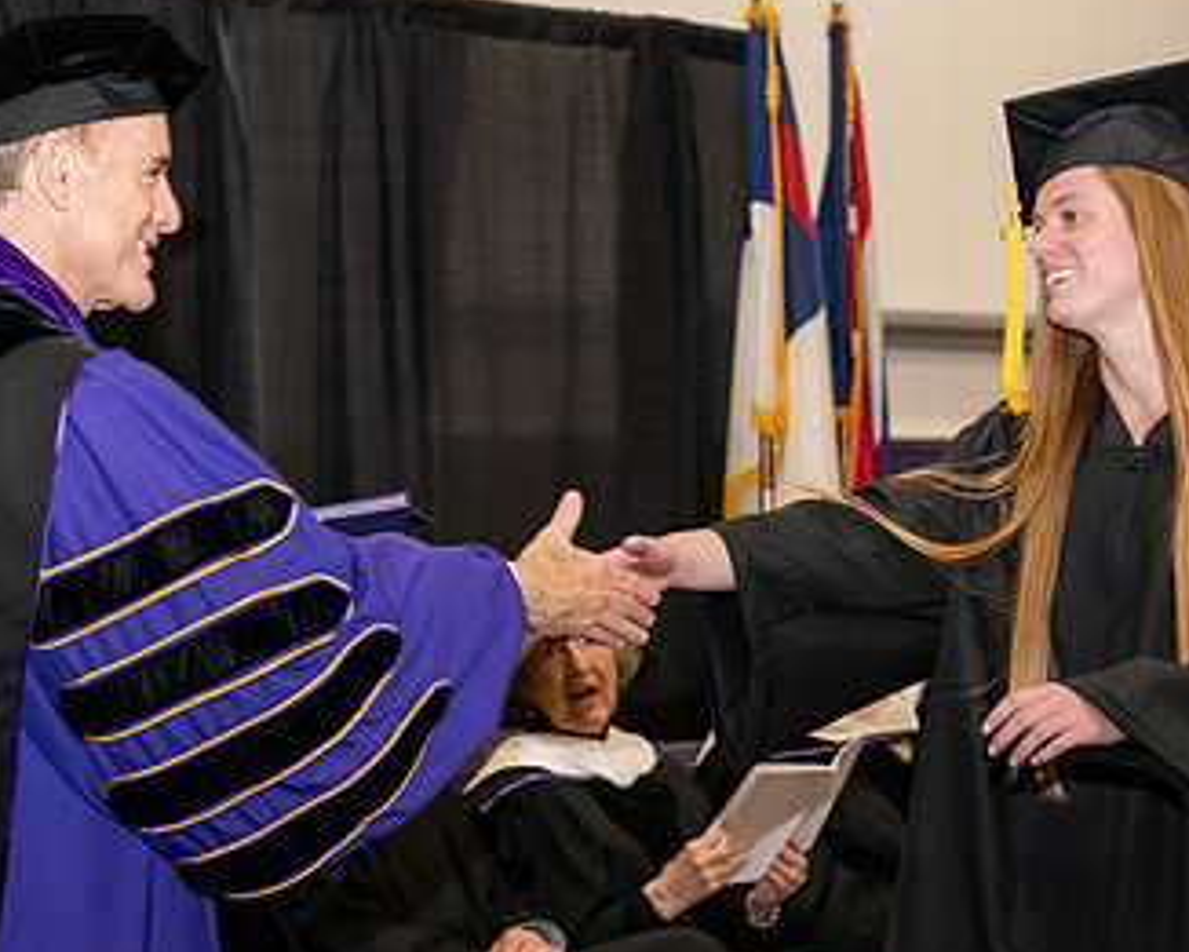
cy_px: 480
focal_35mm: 117
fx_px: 4118
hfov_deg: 16.4
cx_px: 733
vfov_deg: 13.2
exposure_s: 1/200
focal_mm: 70
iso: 2000
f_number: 5
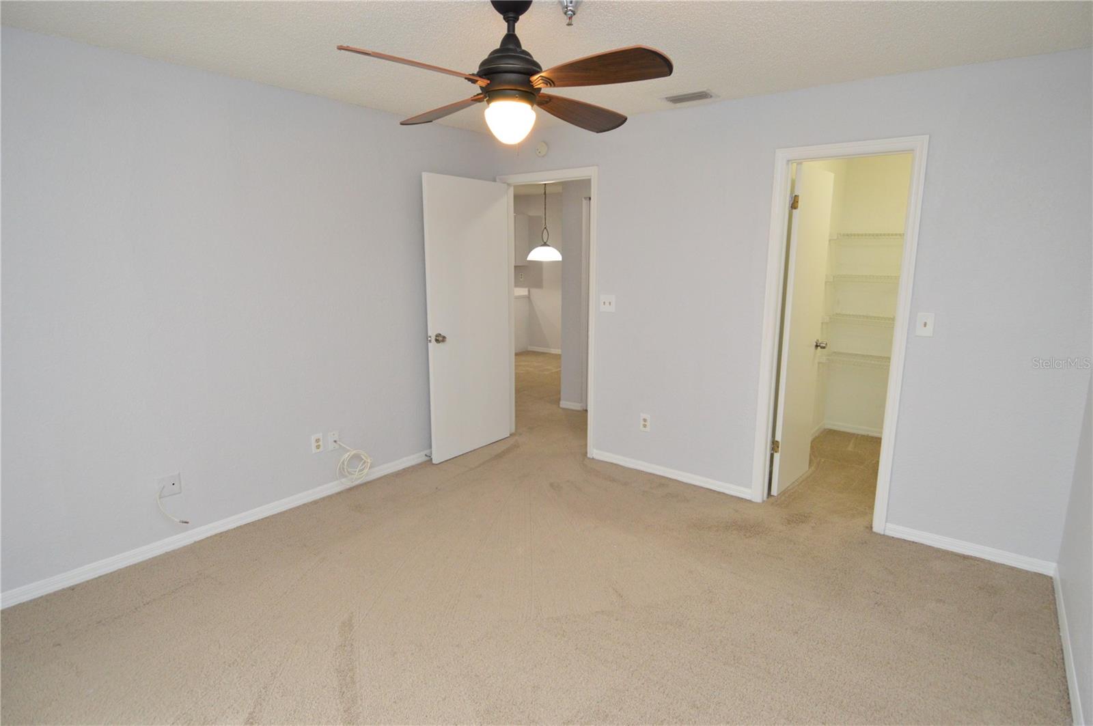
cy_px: 363
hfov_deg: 90.1
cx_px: 546
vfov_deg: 67.3
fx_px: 546
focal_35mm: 18
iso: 1000
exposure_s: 1/60
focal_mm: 12
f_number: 4
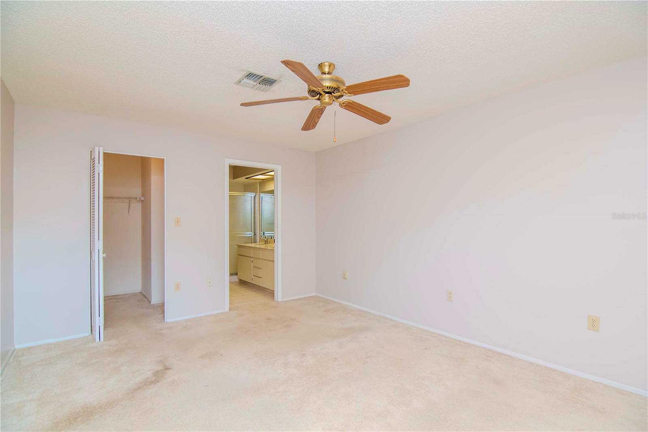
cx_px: 324
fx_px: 297
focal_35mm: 16
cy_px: 216
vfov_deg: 72.0
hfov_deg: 95.0
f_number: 4
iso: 1250
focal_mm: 11
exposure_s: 1/125
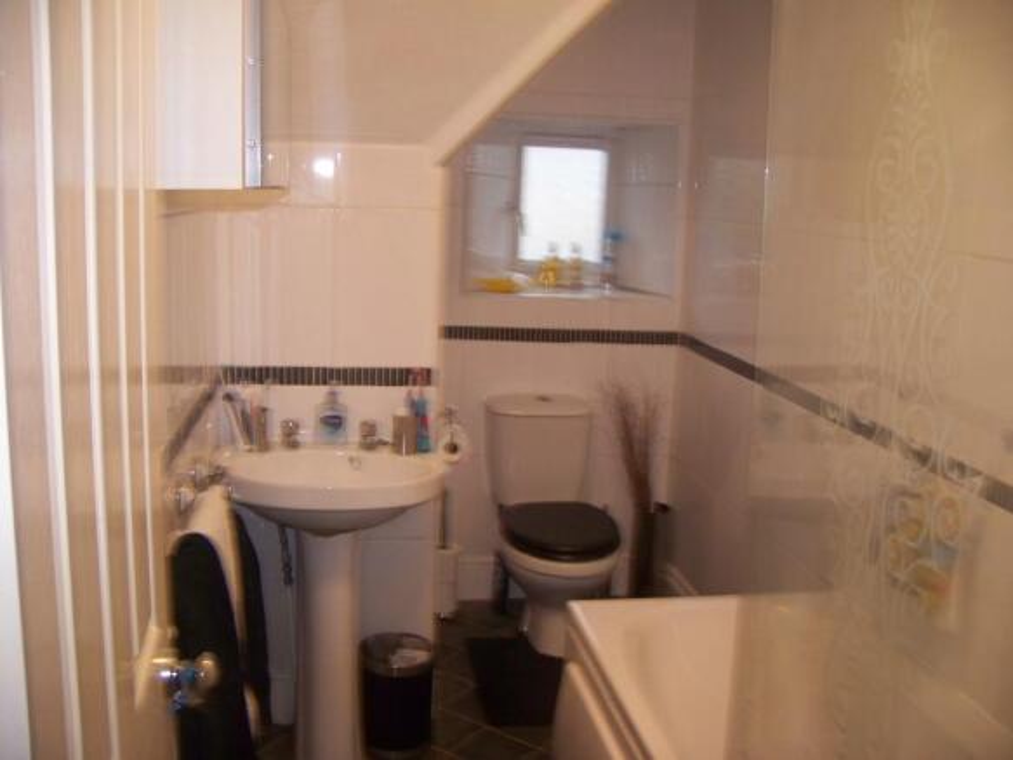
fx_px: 1053
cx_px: 506
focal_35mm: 36
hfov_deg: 51.4
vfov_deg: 39.6
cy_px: 380
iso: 200
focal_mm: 5.85
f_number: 2.8
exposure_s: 1/30
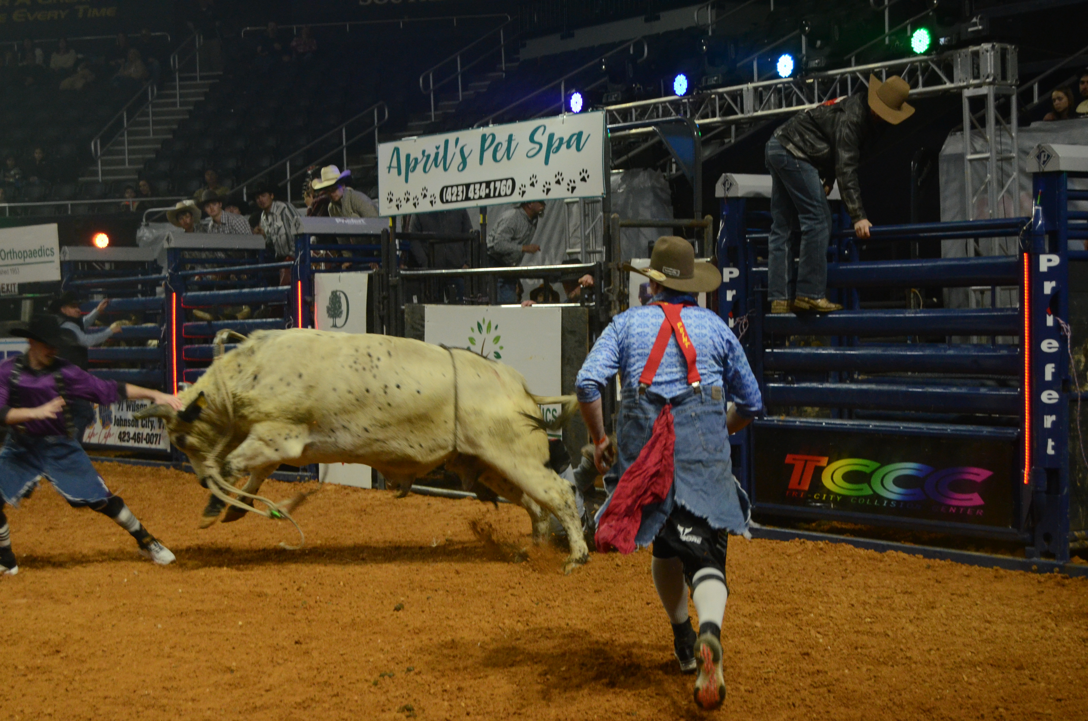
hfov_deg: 29.9
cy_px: 360
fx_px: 2036
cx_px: 544
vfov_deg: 20.1
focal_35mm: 68
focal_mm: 45
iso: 2000
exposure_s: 1/160
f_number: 6.3
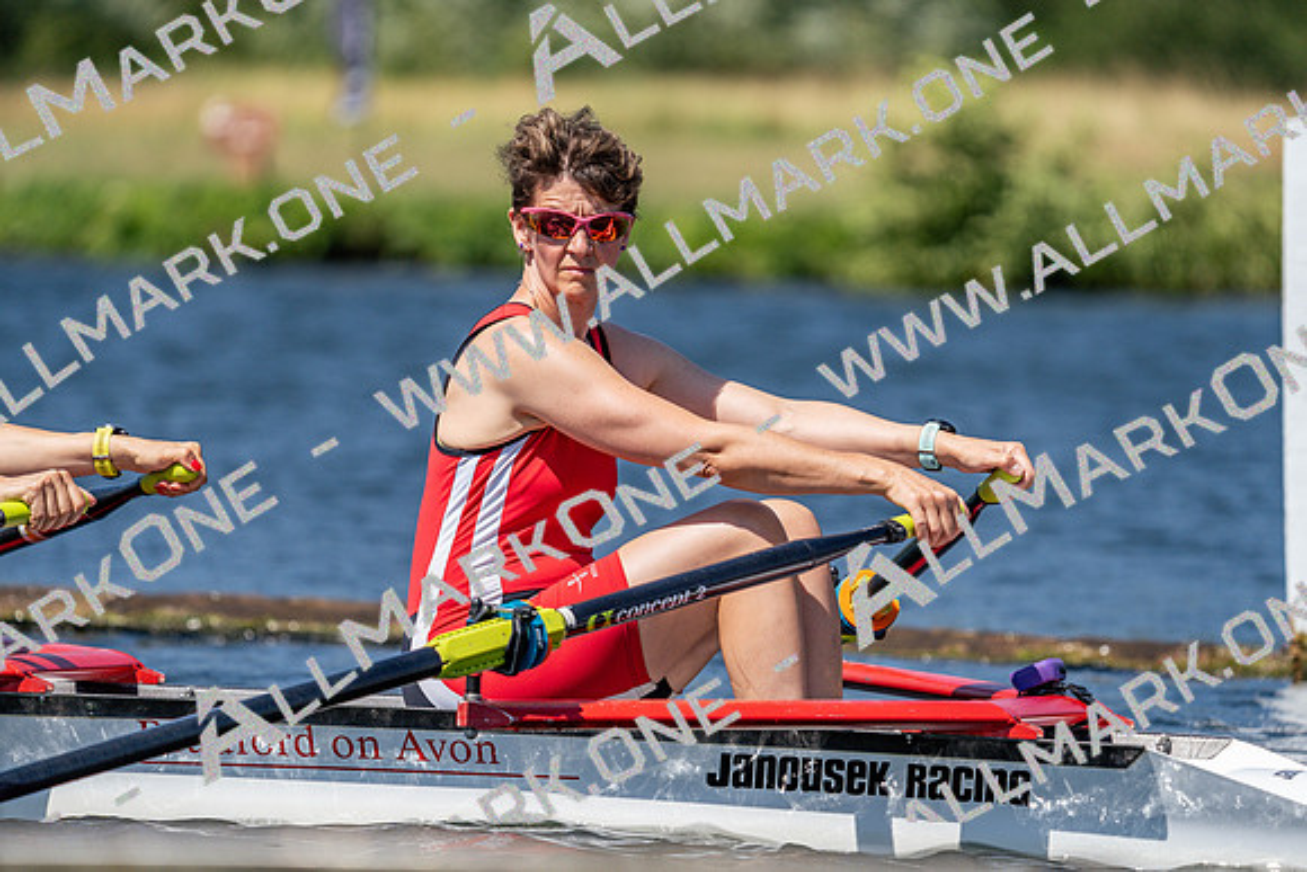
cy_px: 436
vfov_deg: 3.5
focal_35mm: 394
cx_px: 654
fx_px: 14307
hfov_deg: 5.2
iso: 250
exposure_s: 1/2000
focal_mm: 394
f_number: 6.3
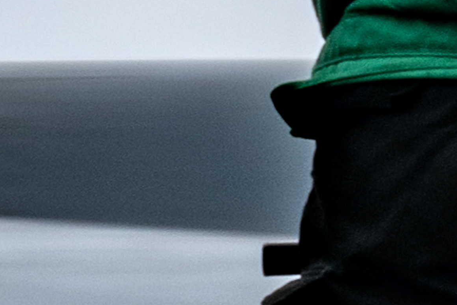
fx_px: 3263
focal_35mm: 257
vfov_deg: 5.3
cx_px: 1524
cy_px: 178
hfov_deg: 6.9
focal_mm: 36
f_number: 22
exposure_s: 1/40
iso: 50
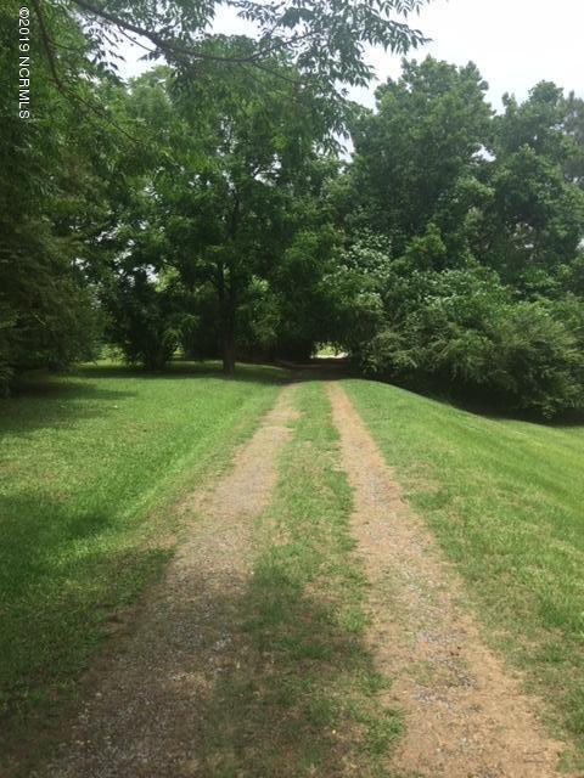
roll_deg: +1.2
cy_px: 389
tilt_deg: -2.6
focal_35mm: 29
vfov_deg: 61.7
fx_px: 652
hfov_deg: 48.2
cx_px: 292
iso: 32
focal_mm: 4.15
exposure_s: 1/1412
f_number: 2.2
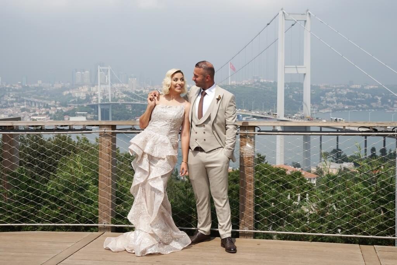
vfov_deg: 27.3
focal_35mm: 50
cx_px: 198
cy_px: 132
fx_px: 546
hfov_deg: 40.0
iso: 100
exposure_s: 1/500
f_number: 8
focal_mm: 33
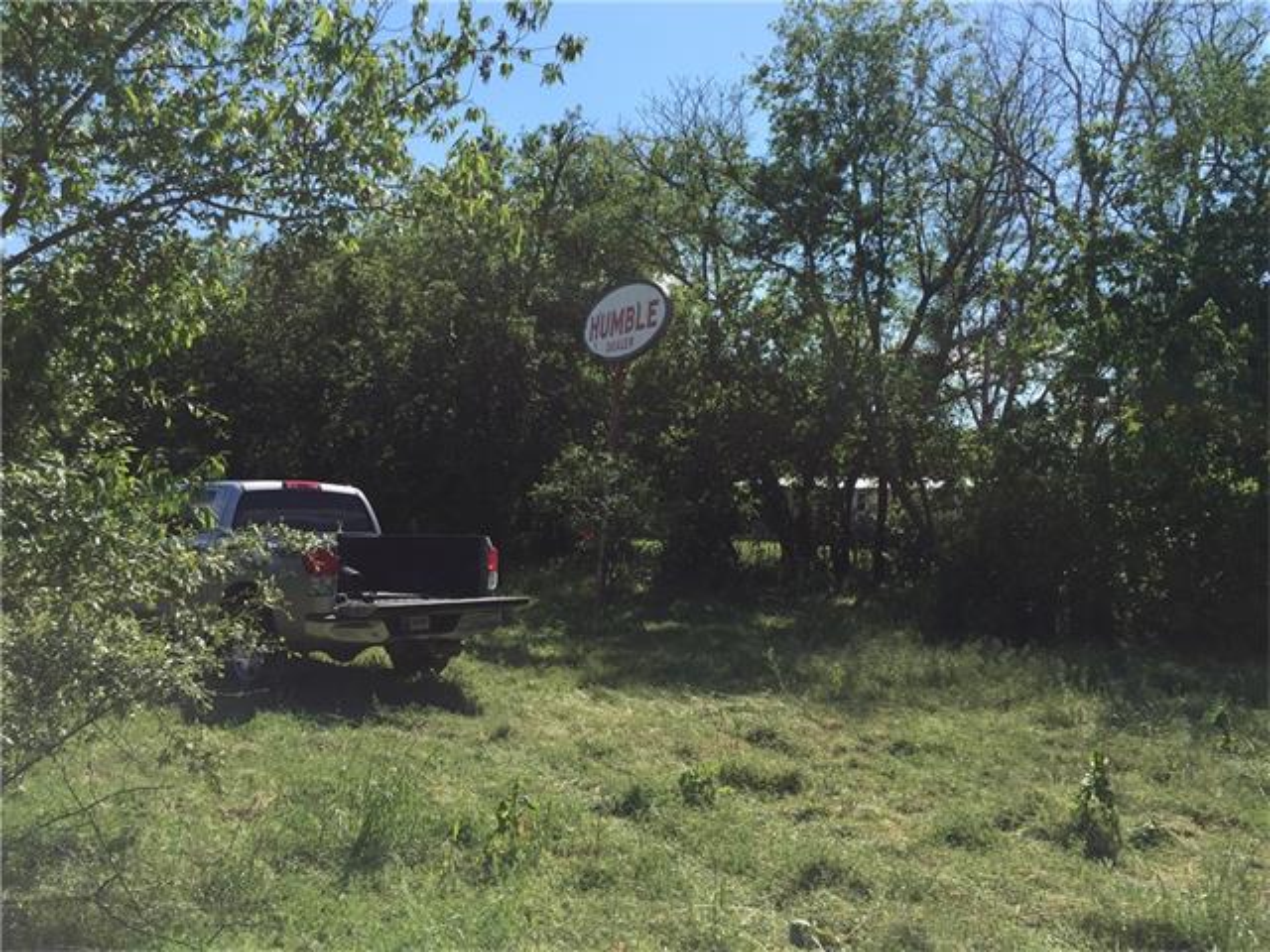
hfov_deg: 61.7
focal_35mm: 29
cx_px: 635
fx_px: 1064
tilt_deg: +3.0
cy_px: 476
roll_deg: -3.2
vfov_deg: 48.2
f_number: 2.2
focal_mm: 4.15
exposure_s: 1/1721
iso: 32
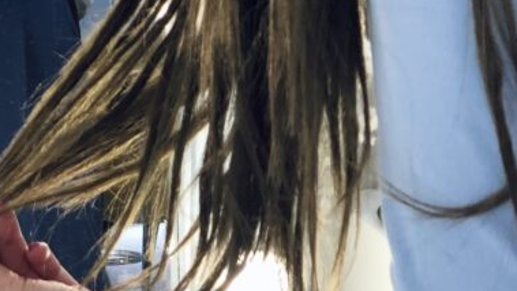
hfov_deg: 13.9
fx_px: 2097
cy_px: -163
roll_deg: -1.9
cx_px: 61
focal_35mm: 153
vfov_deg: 7.8
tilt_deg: -11.3
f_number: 2.4
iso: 25
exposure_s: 1/50
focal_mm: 6
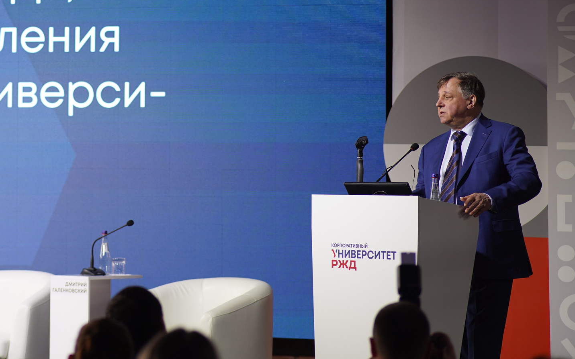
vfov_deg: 8.4
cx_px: 64
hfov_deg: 13.4
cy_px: 54
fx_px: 2429
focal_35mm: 155
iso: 125
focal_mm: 85
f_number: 1.8
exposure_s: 1/125
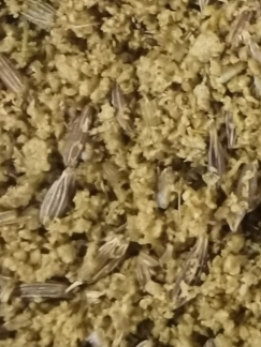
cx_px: 316
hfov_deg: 15.9
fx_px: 895
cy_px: -26
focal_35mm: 89
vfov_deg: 21.0
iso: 640
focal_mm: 2.26
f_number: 2.2
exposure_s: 1/33.3
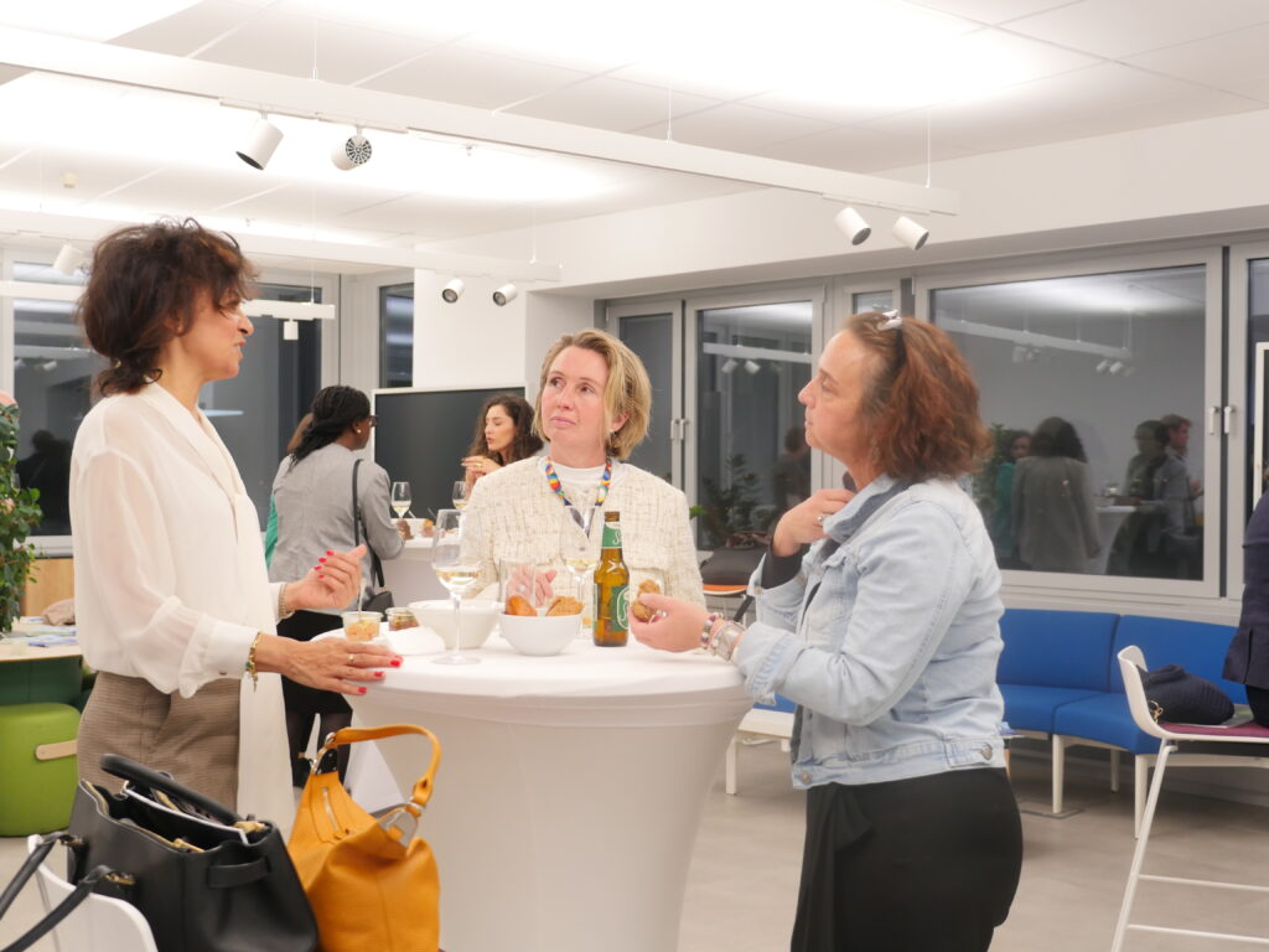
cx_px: 634
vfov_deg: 36.0
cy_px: 476
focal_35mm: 40
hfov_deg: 46.8
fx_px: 1466
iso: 640
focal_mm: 20
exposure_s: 1/60
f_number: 2.8
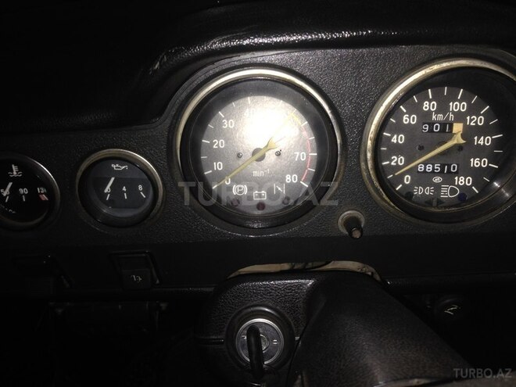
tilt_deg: -36.2
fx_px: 492
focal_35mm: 33
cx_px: 258
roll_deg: +2.0
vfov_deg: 42.9
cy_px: 194
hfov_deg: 55.4
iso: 50
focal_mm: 4.12
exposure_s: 1/20
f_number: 2.4
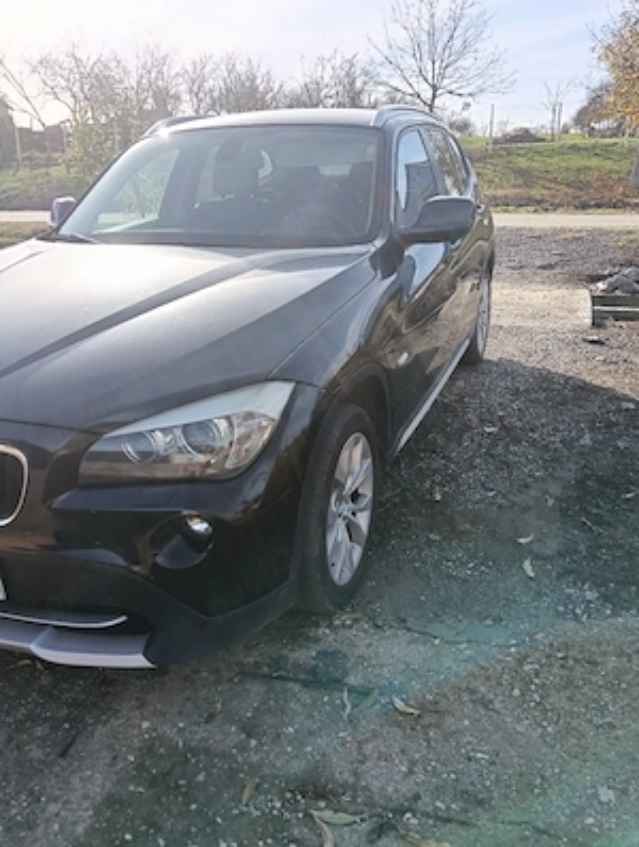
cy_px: 424
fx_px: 662
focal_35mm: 27
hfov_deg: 51.5
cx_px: 320
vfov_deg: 65.2
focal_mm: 3.98
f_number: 1.8
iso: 50
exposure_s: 1/323
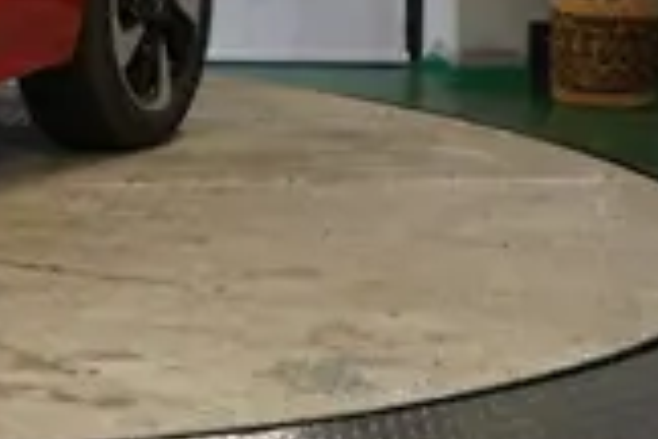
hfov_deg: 8.5
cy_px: -346
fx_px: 4222
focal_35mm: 231
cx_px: -577
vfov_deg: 5.8
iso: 2000
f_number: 5
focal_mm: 52
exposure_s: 1/160
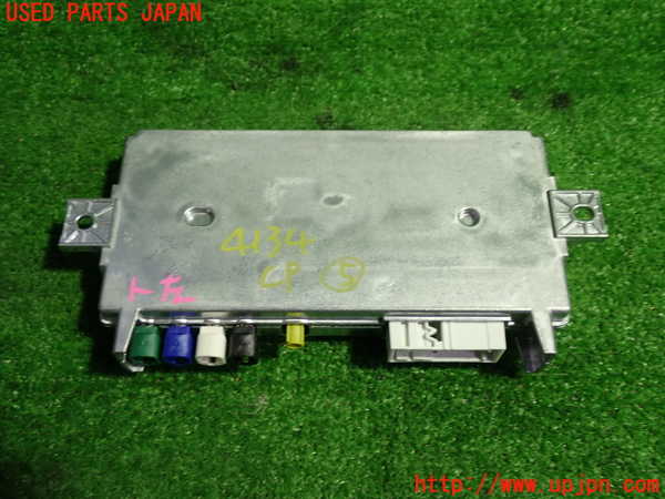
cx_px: 332
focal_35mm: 36
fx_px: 692
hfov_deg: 51.4
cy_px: 250
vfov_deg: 39.7
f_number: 2.5
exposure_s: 1/40
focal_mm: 6.37
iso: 200
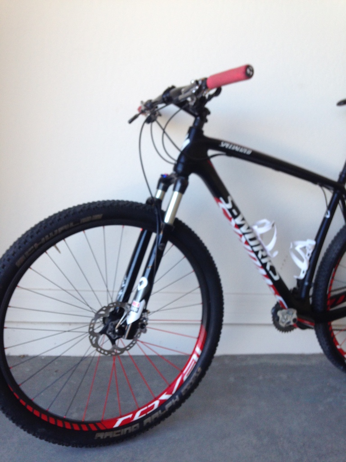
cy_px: 231
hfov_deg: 42.9
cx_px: 173
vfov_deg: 55.4
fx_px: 440
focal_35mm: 33
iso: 80
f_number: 2.4
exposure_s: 1/120
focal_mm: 4.12
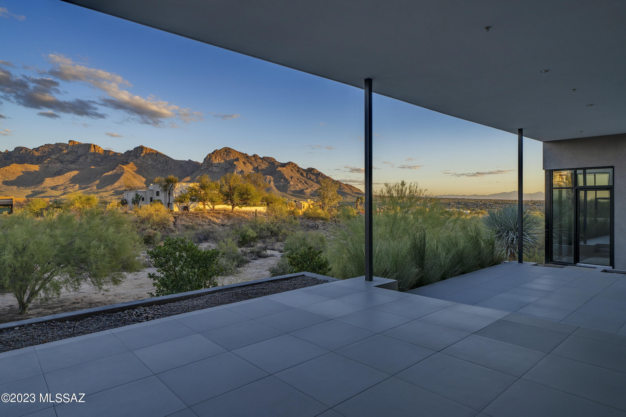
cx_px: 313
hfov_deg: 84.0
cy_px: 208
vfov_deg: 61.9
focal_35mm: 20
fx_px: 348
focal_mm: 20
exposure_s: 1/30
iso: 100
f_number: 9
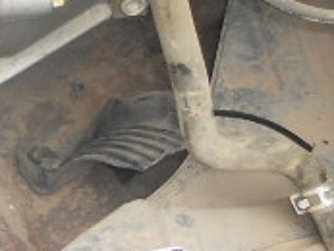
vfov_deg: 9.1
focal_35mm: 160
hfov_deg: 11.4
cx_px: -268
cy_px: -81
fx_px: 1545
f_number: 3.2
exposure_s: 1/80
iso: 80
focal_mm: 4.9
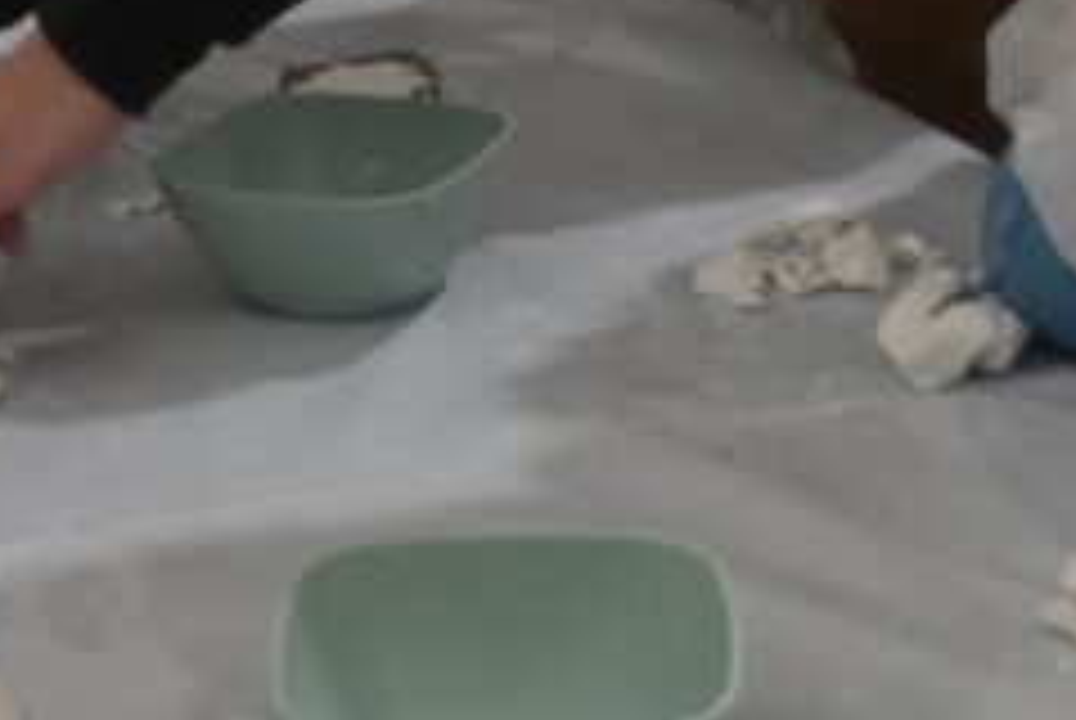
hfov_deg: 18.8
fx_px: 3242
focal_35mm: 108
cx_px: 446
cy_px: 497
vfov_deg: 12.7
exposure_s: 1/80
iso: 800
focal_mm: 27
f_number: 4.5
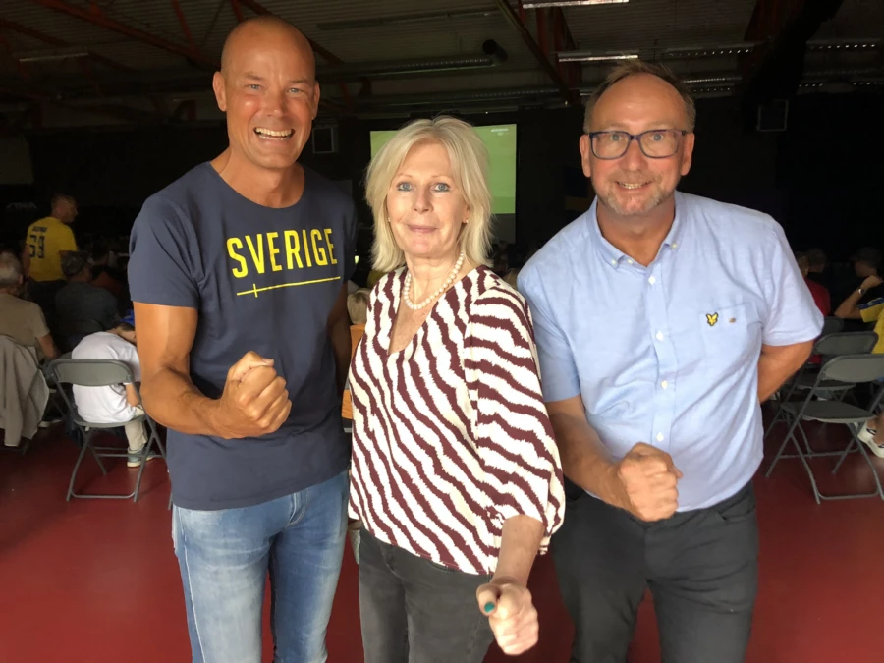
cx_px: 442
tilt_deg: -8.7
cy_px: 332
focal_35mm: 28
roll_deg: +0.2
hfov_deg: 63.4
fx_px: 715
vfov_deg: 49.7
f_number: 1.8
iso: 64
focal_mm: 3.99
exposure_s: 1/15
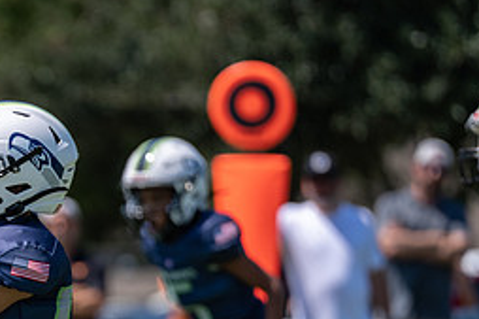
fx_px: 10105
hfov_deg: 2.7
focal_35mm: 760
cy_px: 393
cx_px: -61
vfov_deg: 1.8
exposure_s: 1/2000
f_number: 2.8
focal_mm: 200
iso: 100
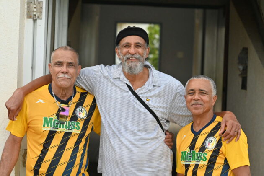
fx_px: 825
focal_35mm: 112
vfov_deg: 12.2
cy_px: 88
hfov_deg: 18.2
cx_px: 132
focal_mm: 75
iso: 1600
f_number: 3.2
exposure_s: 1/2000
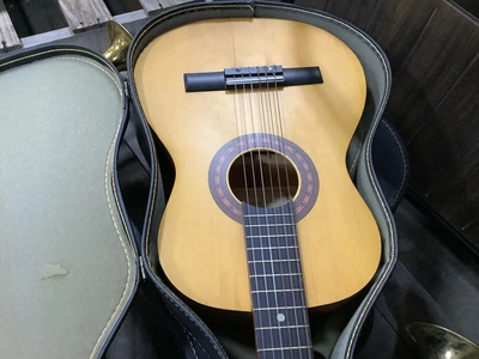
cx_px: 240
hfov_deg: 58.4
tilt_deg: -59.7
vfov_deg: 45.4
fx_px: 429
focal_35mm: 31
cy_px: 180
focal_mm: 3.3
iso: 400
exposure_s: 1/40
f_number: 2.4
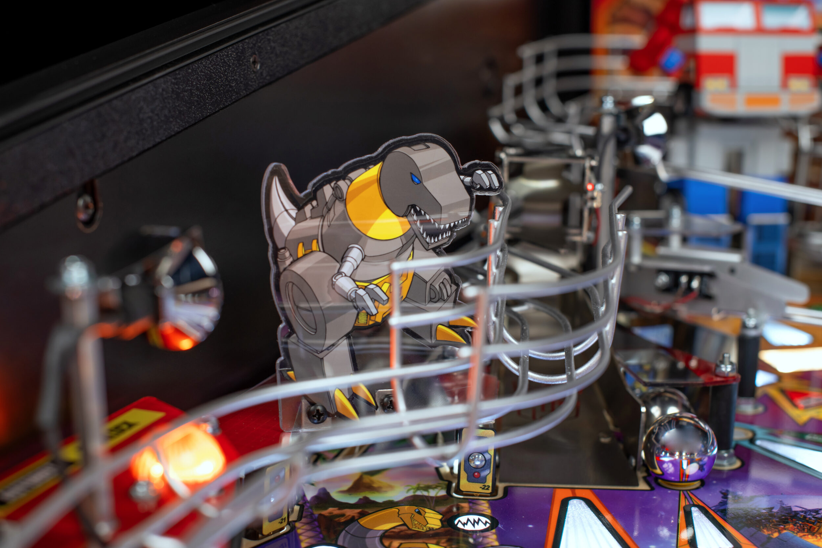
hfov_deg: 38.9
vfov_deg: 26.5
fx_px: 1164
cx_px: 404
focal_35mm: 51
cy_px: 279
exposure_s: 1/80
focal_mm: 50
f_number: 5.6
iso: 320
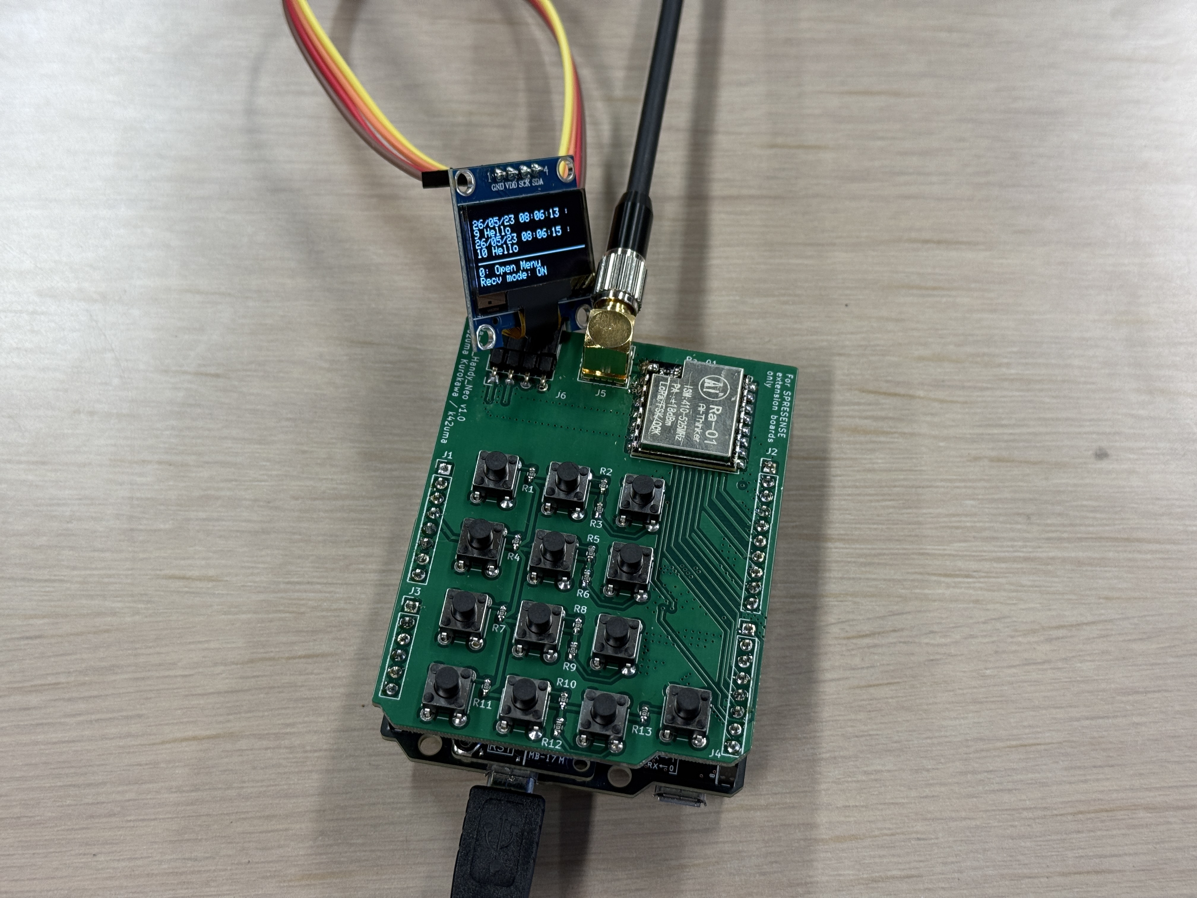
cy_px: 449
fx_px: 1660
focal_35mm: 48
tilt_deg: -67.0
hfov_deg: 39.7
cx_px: 598
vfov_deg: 30.3
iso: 80
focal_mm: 6.76
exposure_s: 1/100
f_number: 1.78
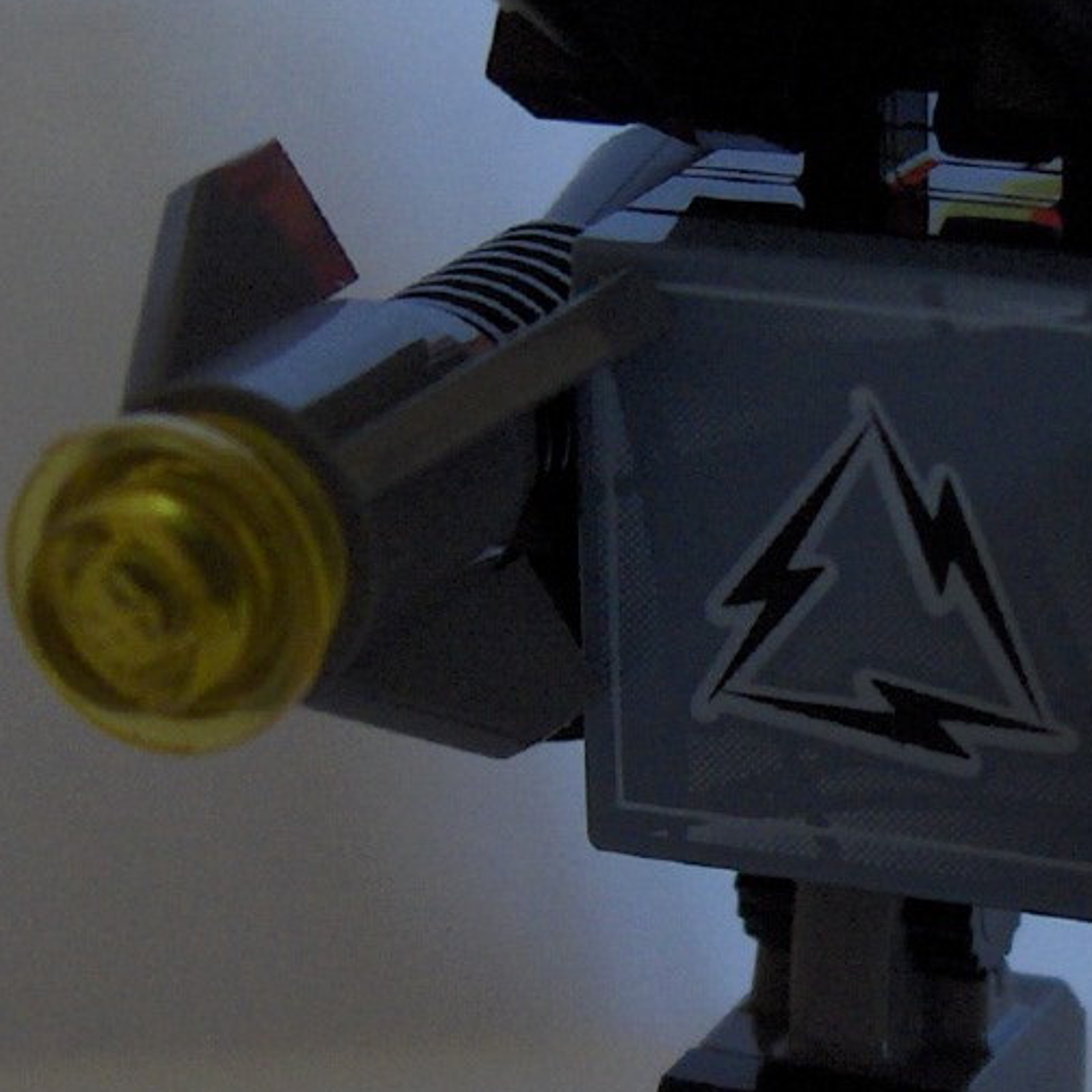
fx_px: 4997
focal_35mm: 140
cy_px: 756
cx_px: 1036
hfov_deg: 12.4
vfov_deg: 12.5
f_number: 2.8
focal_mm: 8
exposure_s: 1/26.4
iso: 200
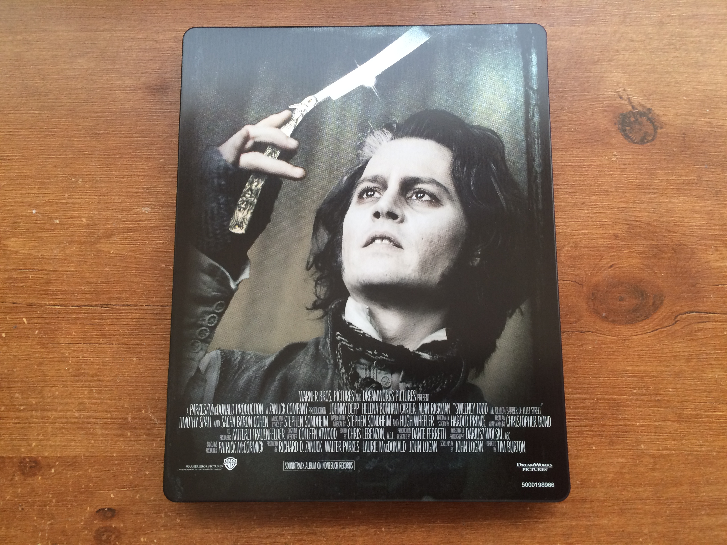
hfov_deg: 61.7
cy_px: 272
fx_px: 609
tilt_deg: -81.3
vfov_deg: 48.2
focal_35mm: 29
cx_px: 364
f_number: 2.2
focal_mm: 4.15
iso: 80
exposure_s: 1/30
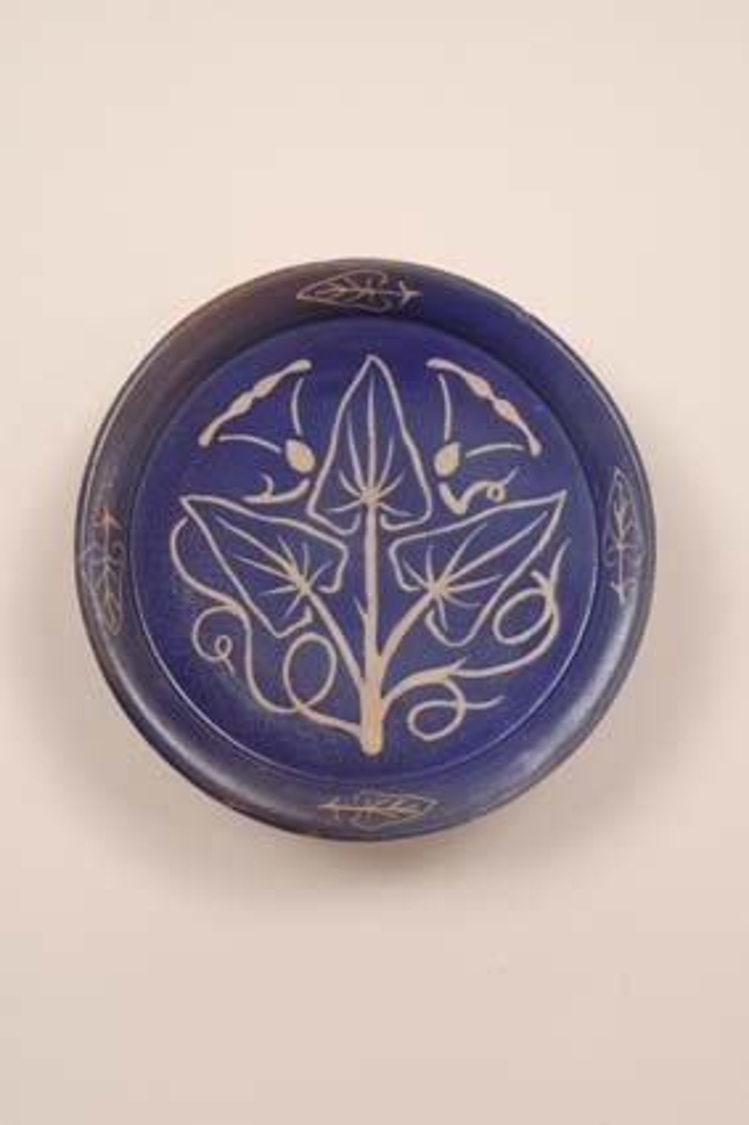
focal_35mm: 78
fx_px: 2436
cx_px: 374
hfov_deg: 17.5
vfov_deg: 26.0
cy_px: 562
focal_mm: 52
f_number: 5.6
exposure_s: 1/6
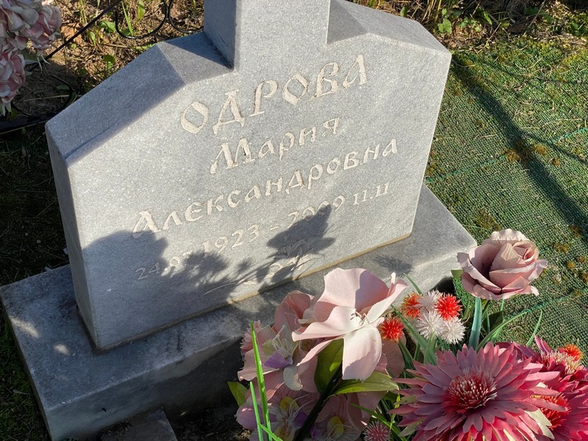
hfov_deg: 36.8
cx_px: 294
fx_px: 883
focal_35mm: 52
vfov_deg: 28.0
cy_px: 220
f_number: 2
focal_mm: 6
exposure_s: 1/1653
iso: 20
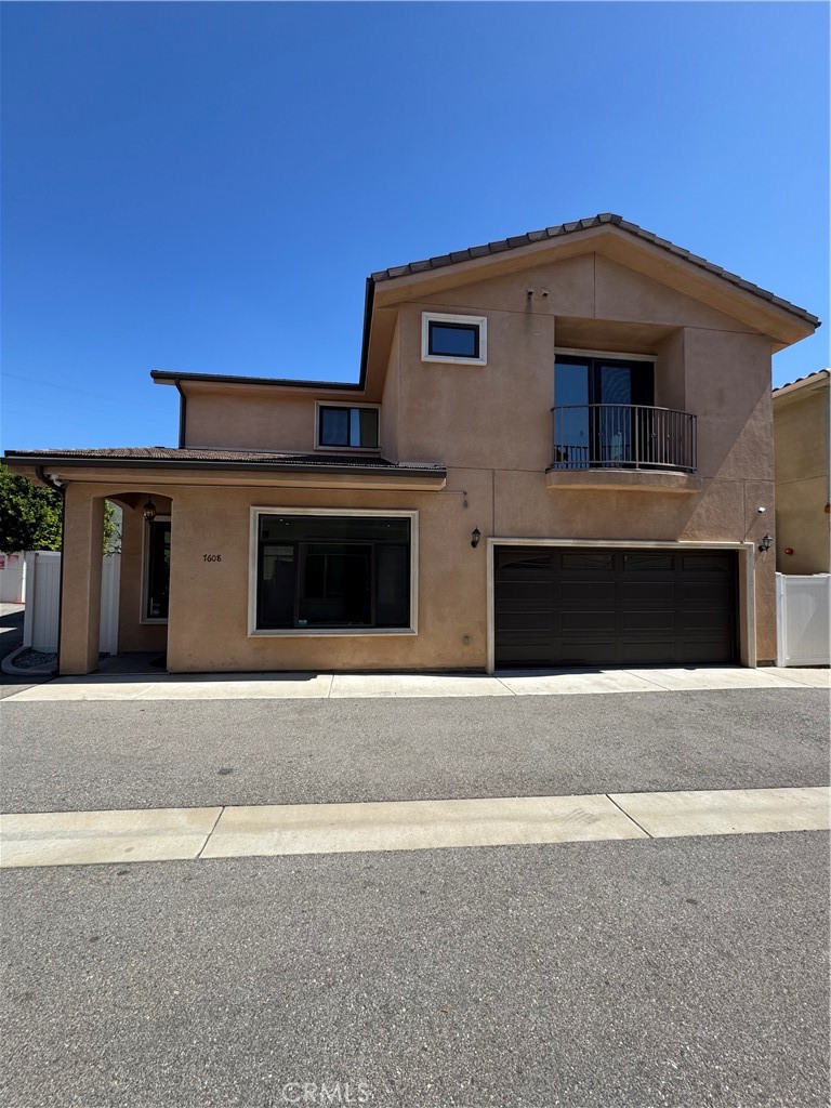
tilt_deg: +2.0
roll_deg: -0.2
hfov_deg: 85.7
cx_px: 416
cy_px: 554
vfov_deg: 102.1
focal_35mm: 14
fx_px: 448
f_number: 2.2
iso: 50
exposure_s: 1/1449
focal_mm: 2.22
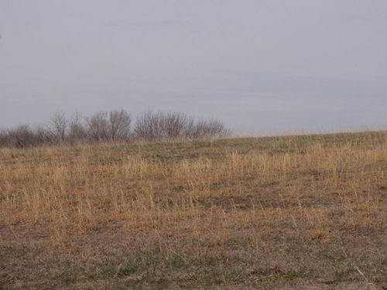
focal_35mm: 102
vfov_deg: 14.5
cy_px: 145
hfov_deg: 19.3
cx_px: 194
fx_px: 1140
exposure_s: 1/250
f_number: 7.1
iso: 64
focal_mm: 18.2
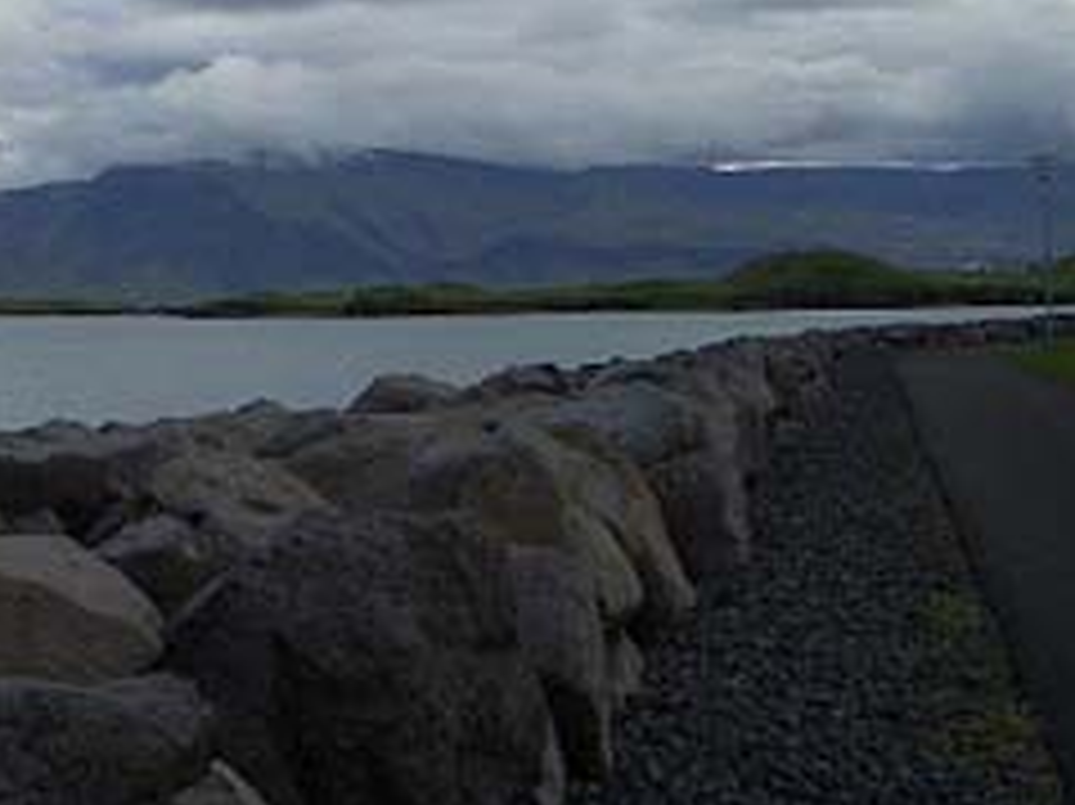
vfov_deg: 22.0
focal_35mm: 66
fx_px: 2049
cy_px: 180
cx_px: 198
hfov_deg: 28.7
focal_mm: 5.8
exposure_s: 1/1000
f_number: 4.3
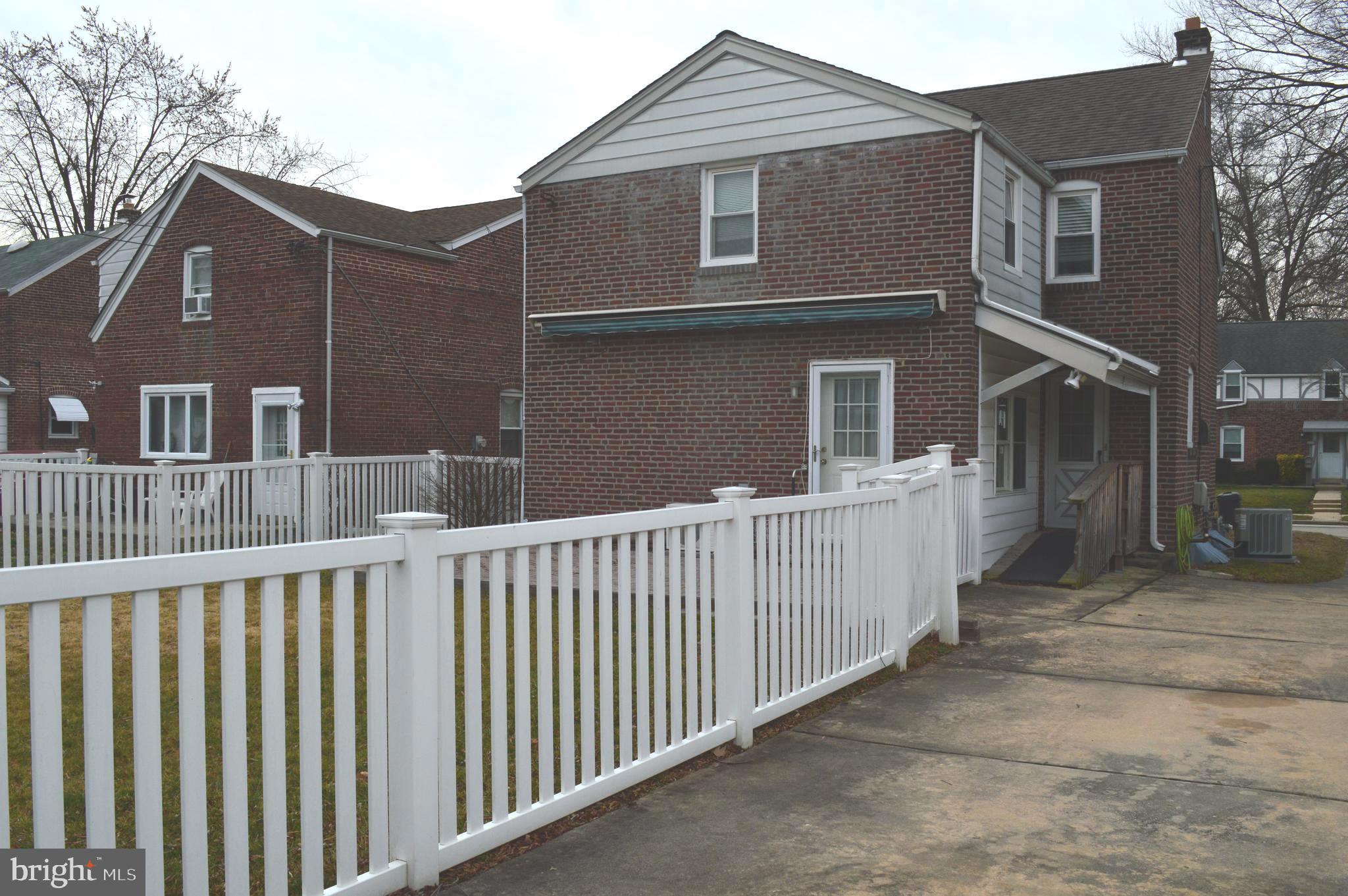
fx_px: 1122
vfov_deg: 43.5
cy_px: 448
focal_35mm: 30
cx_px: 674
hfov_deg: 62.0
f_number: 11
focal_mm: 20
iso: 280
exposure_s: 1/500
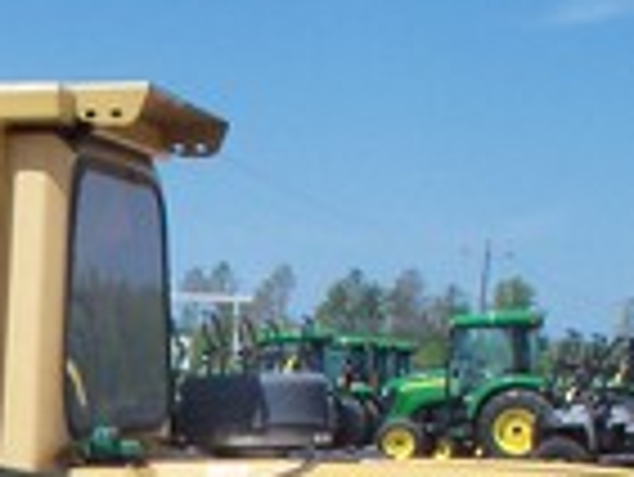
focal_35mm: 135
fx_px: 2475
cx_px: -522
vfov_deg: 10.5
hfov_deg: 13.1
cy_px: 783
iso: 80
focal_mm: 6.3
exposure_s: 1/500
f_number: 5.5
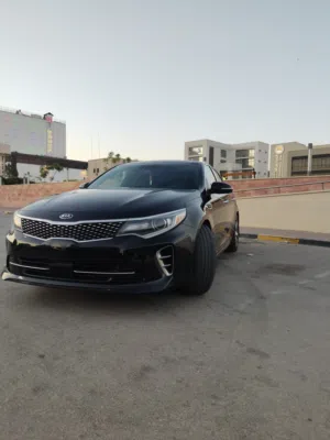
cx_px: 165
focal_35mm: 25
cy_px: 220
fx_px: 318
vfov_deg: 69.4
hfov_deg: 54.9
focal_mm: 4.71
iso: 64
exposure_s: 1/50
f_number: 1.79
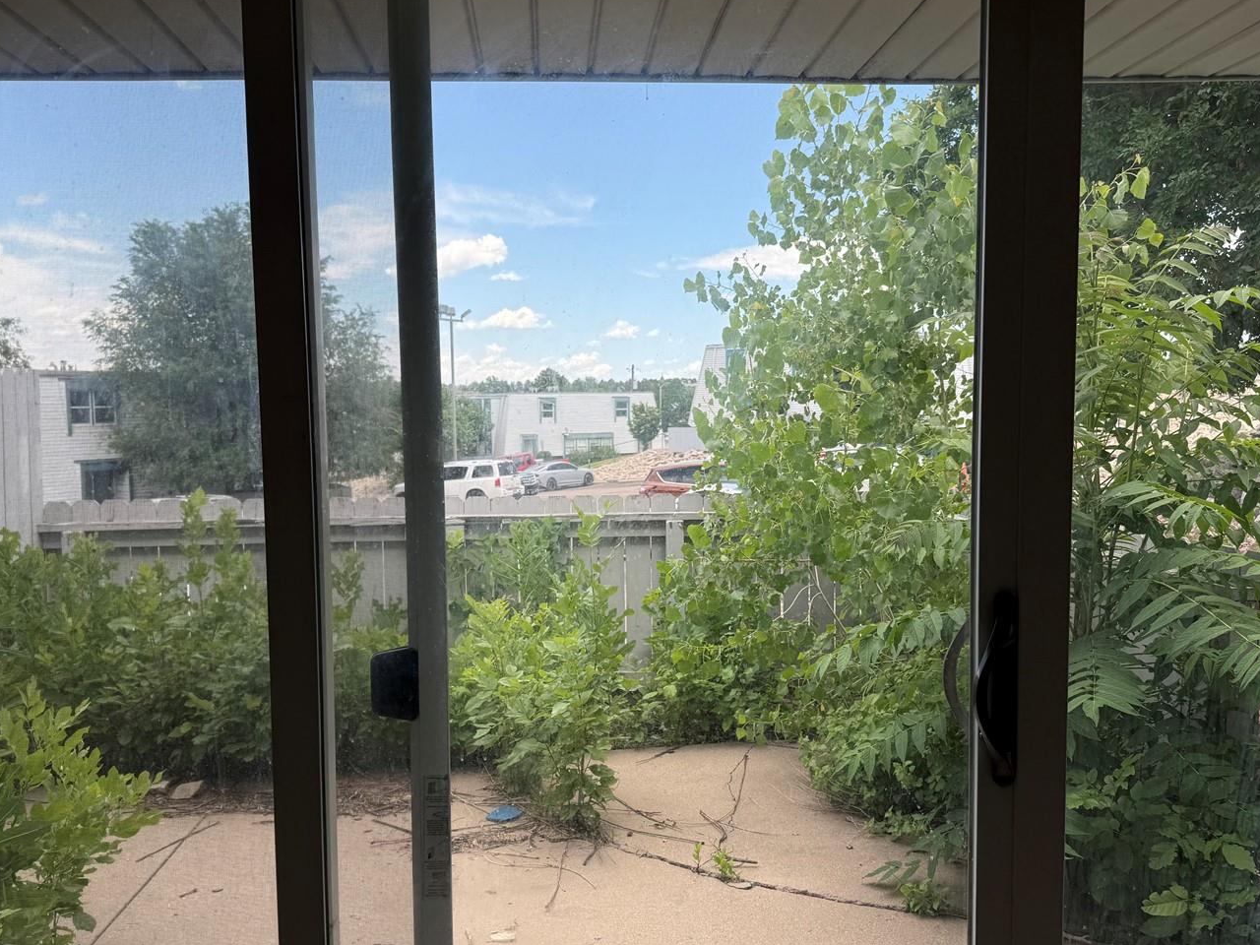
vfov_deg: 46.8
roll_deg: -0.3
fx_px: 1092
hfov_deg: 60.0
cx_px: 609
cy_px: 498
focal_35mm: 30
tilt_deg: -4.3
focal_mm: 6.76
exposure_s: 1/1174
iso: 80
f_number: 1.78
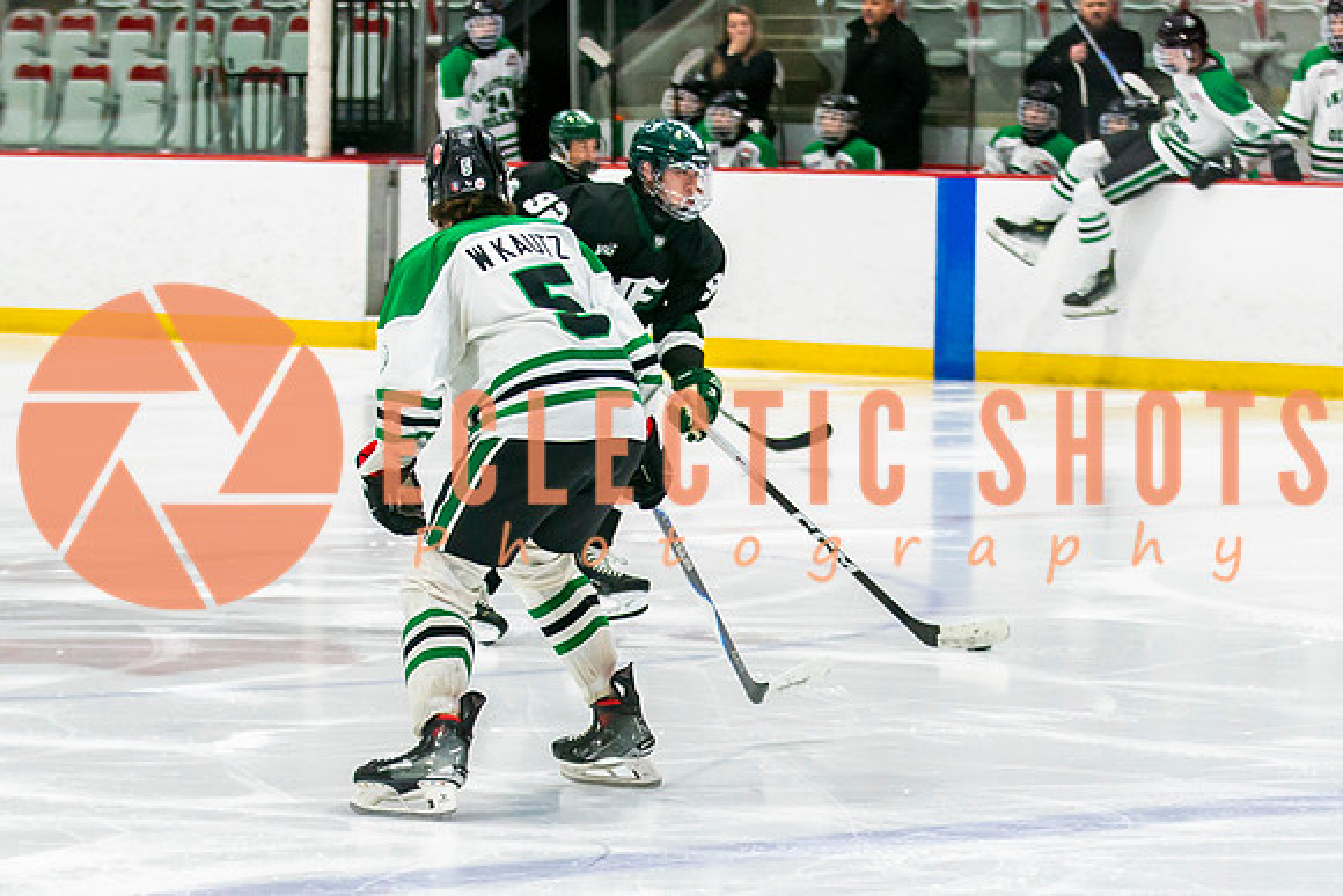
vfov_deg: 6.2
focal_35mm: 221
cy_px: 563
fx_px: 8232
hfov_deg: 9.3
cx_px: 699
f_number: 3.2
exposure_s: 1/640
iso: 640
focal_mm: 85
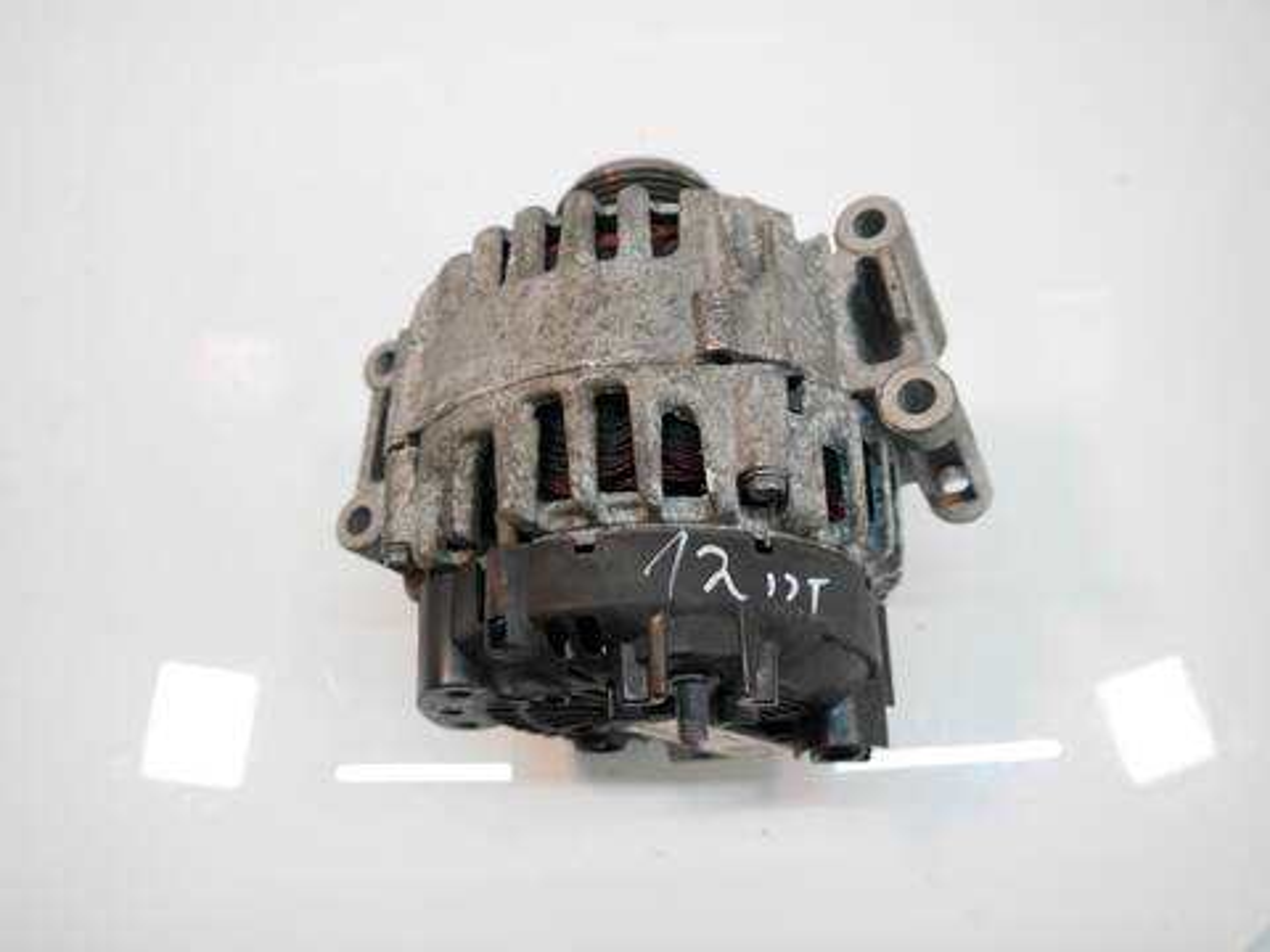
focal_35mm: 28
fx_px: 1027
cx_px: 635
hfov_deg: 63.4
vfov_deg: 49.7
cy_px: 476
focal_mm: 14
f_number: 3.5
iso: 500
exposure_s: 1/125
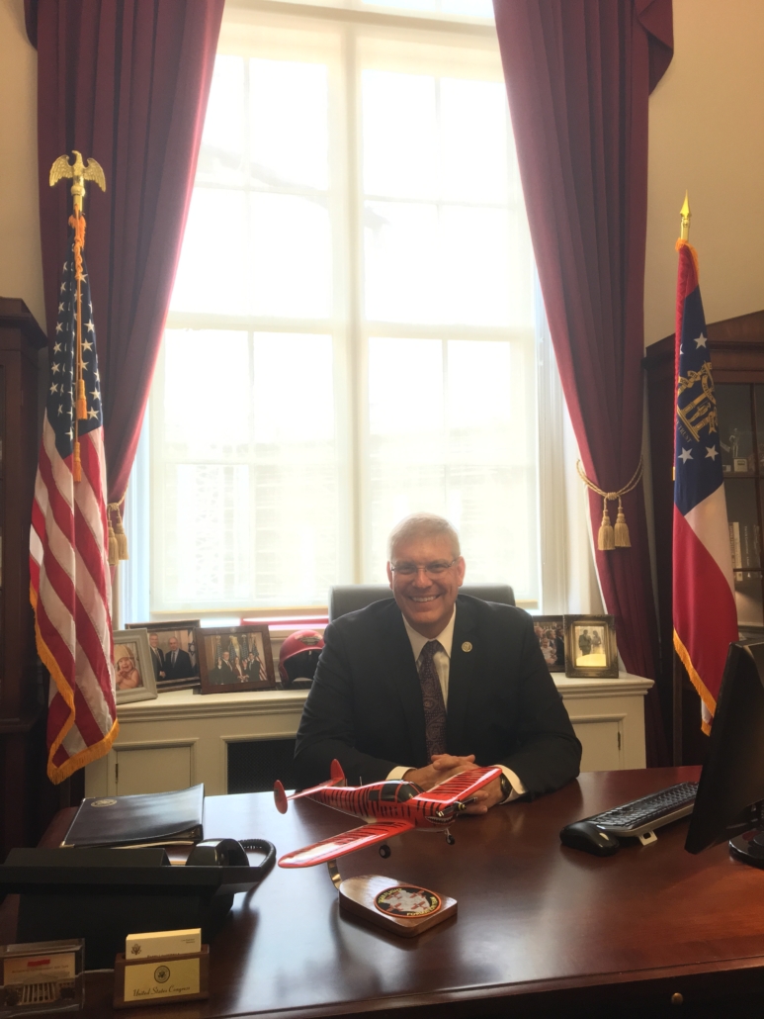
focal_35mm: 29
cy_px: 510
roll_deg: +1.7
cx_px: 382
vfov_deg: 61.6
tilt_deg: +2.9
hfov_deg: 48.2
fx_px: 853
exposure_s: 1/30
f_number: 2.2
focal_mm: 4.15
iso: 80
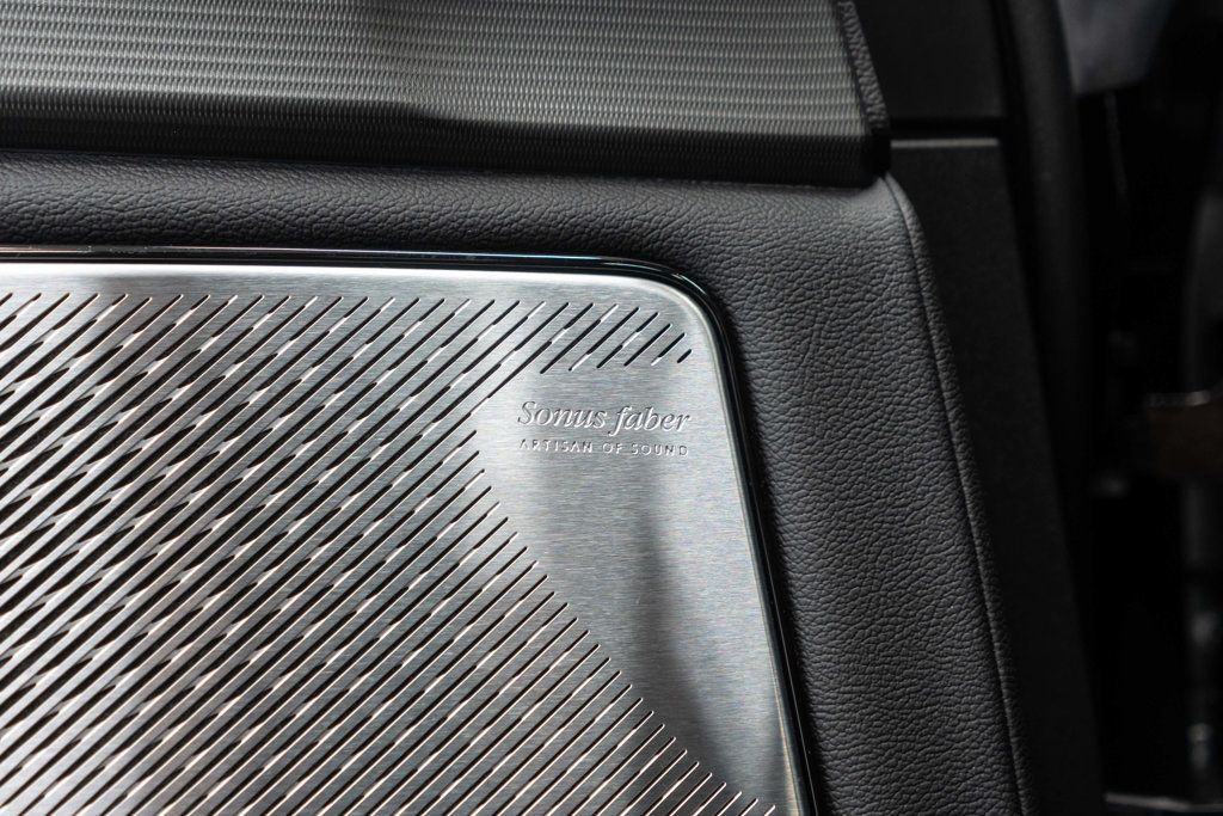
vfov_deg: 31.9
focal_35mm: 42
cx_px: 612
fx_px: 1427
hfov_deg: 46.4
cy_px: 408
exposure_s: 1/40
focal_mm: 28
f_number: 3.2
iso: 640
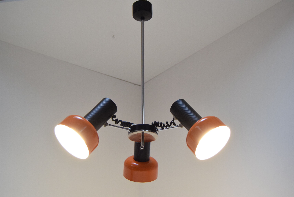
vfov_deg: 26.5
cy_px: 98
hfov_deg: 38.9
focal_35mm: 51
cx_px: 147
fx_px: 417
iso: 1600
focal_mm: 34
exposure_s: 1/100
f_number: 5
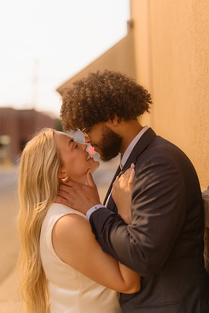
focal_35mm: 50
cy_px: 156
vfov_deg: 39.6
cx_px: 104
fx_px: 435
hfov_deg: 27.0
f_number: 1.4
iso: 1000
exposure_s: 1/125
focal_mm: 50
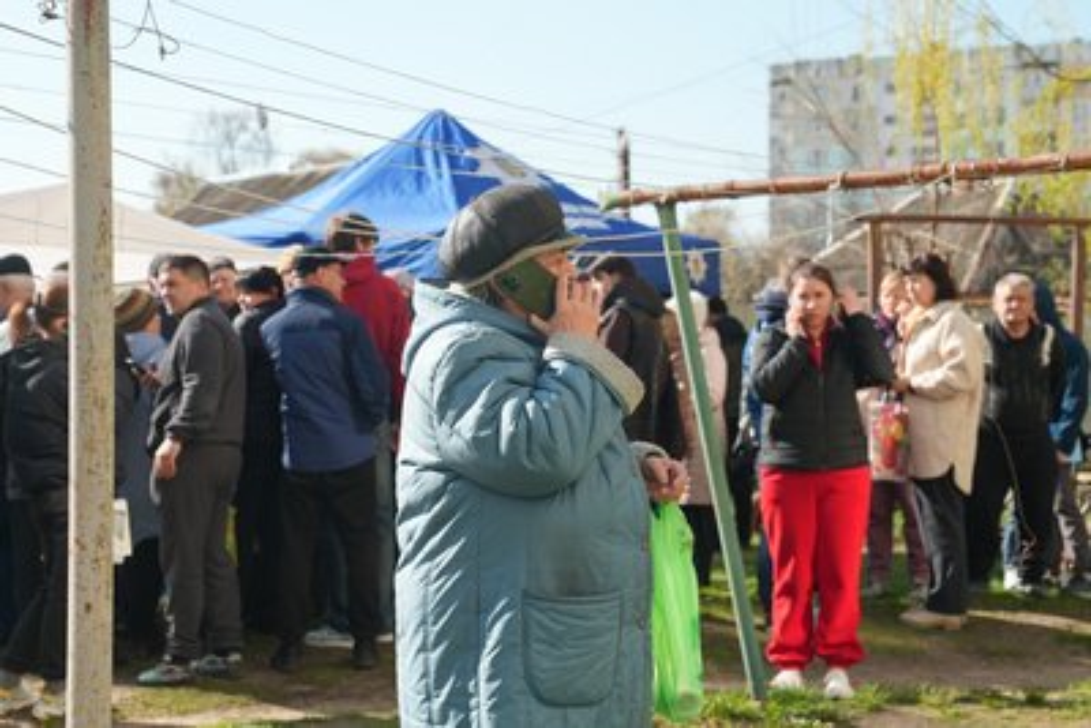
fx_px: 2122
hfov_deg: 28.8
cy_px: 364
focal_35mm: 70
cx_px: 546
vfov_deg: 19.5
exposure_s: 1/125
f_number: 6.3
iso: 160
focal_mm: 70
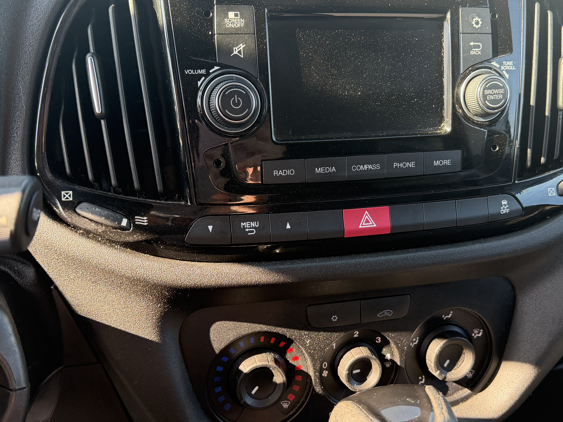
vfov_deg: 39.7
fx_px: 586
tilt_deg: -25.2
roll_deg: -3.9
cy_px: 211
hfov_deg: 51.3
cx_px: 308
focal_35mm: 36
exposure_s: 1/230
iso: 200
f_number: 1.78
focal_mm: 6.76
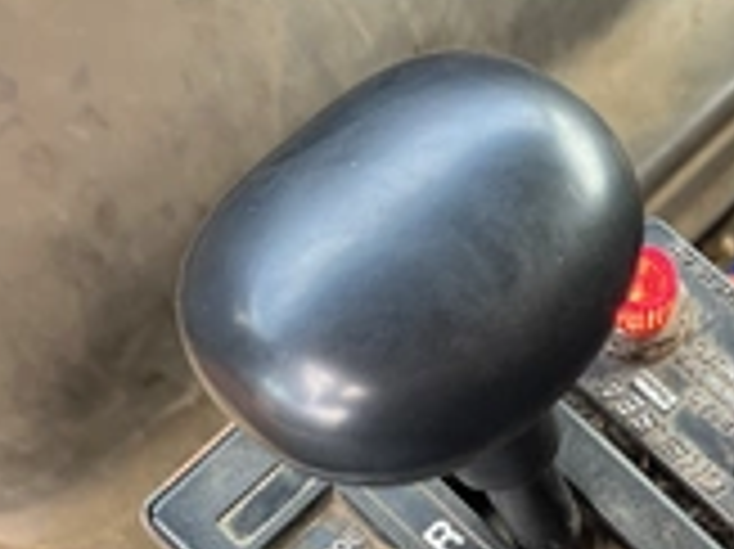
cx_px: 558
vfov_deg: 21.9
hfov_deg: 29.8
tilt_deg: -72.5
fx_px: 1356
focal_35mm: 64
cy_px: 572
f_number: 1.6
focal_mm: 5.1
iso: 100
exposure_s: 1/121
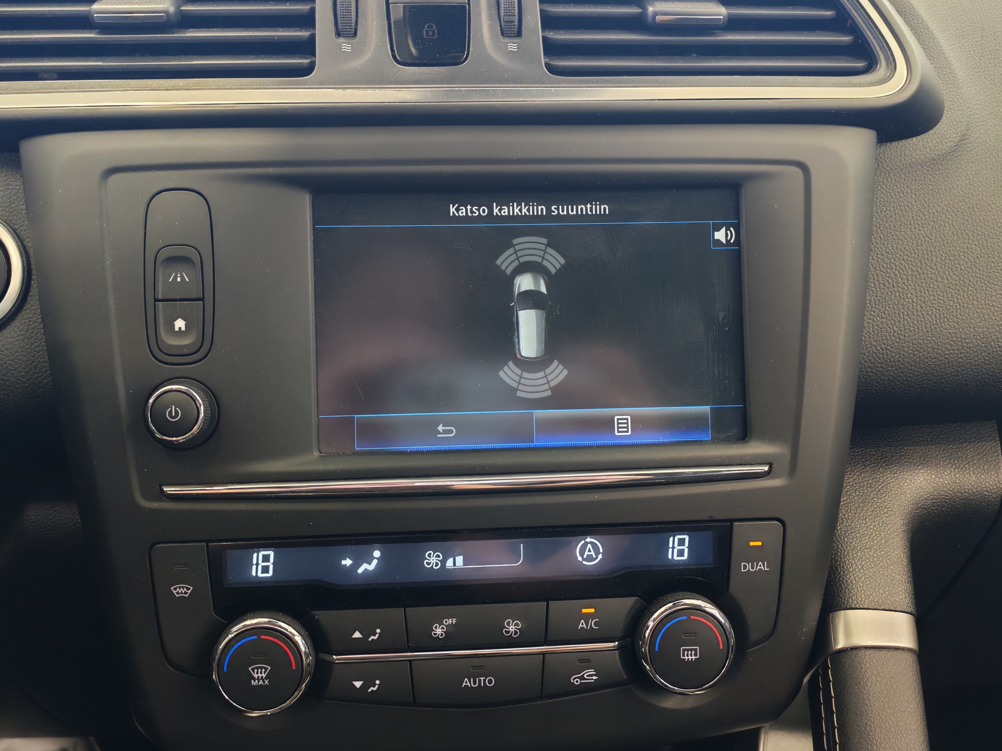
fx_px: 1013
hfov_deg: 52.6
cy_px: 360
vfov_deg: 40.7
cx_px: 493
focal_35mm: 35
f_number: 1.9
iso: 1250
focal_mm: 6.12
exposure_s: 1/50
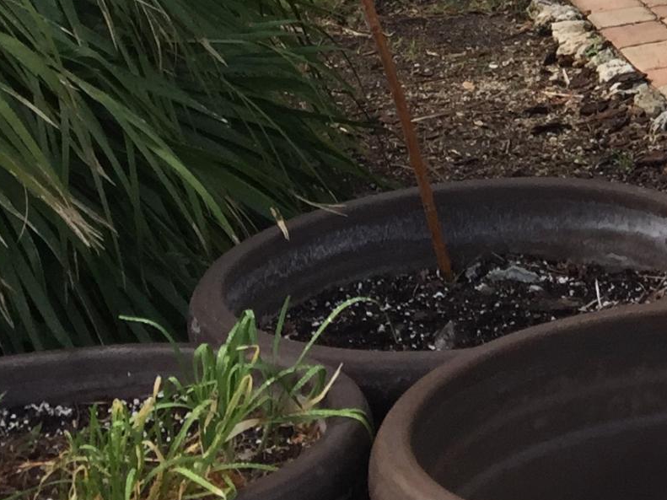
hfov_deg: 15.3
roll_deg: -1.1
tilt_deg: -7.2
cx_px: 1229
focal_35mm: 110
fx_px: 2119
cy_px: -225
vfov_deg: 12.8
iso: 32
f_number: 2.2
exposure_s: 1/599
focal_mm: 4.15
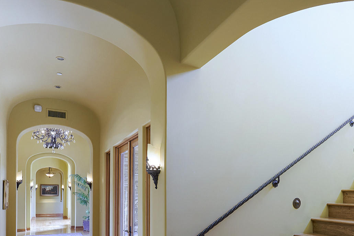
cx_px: 209
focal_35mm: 28
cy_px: 181
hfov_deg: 65.0
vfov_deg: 44.6
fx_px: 275
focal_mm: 15
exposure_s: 1.3
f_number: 9
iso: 800
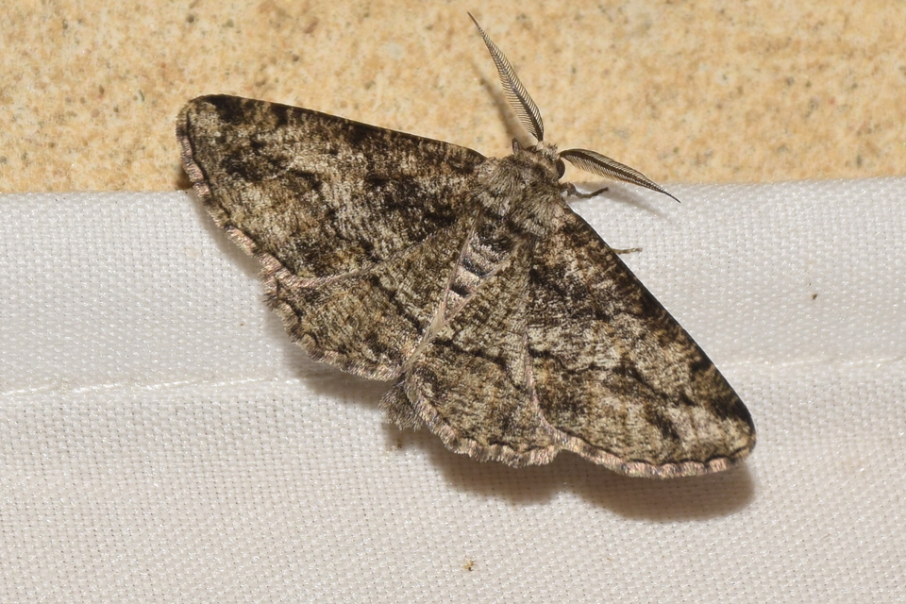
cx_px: 453
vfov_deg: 6.5
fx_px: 5285
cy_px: 302
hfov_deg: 9.8
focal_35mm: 210
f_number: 13
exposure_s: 1/160
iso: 100
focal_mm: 140
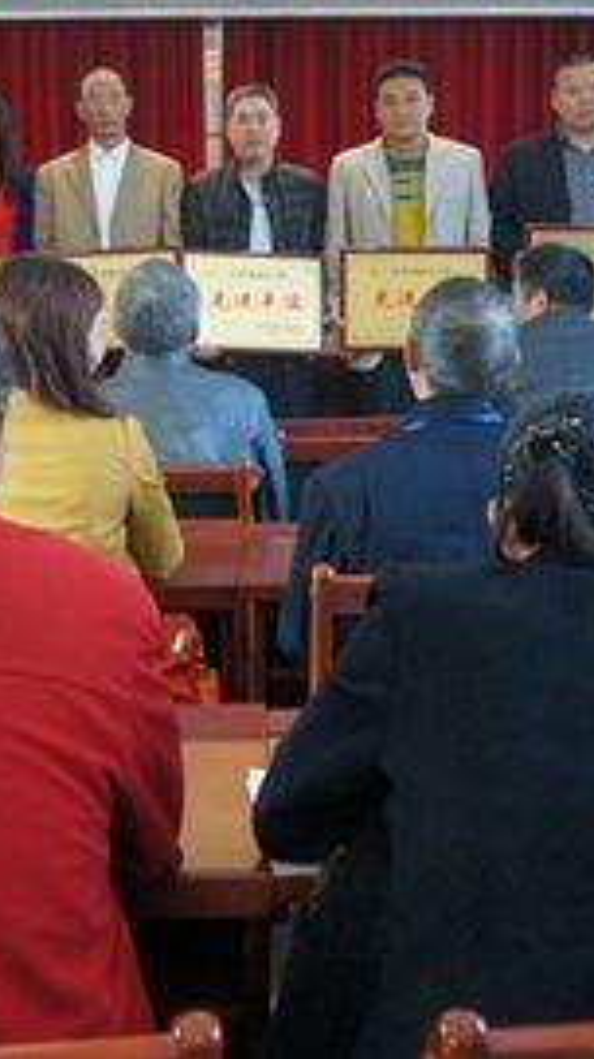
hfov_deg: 20.6
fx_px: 1628
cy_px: 414
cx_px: 207
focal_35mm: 58
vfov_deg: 35.9
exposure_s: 1/50
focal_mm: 20
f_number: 7.1
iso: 1600
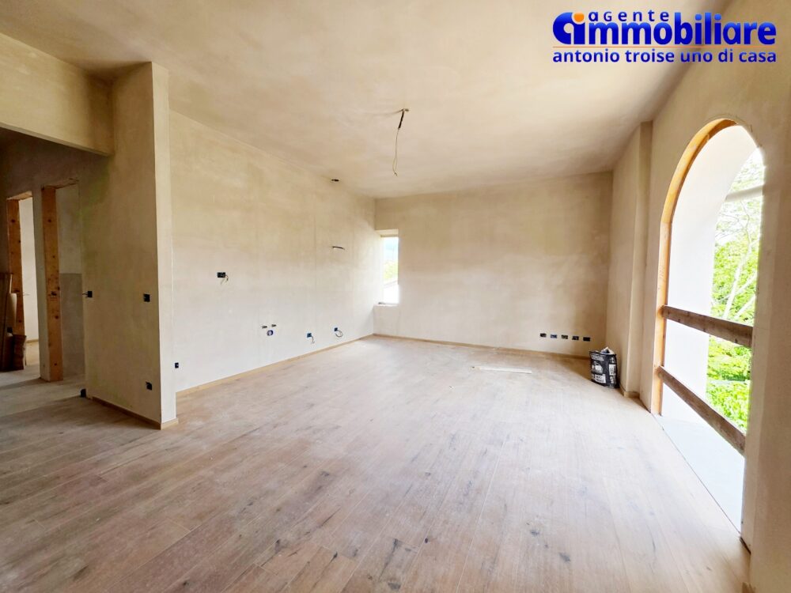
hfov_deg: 106.2
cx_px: 396
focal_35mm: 13
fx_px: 297
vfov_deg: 89.9
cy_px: 296
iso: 20
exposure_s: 1/100
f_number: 1.9
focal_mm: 2.2
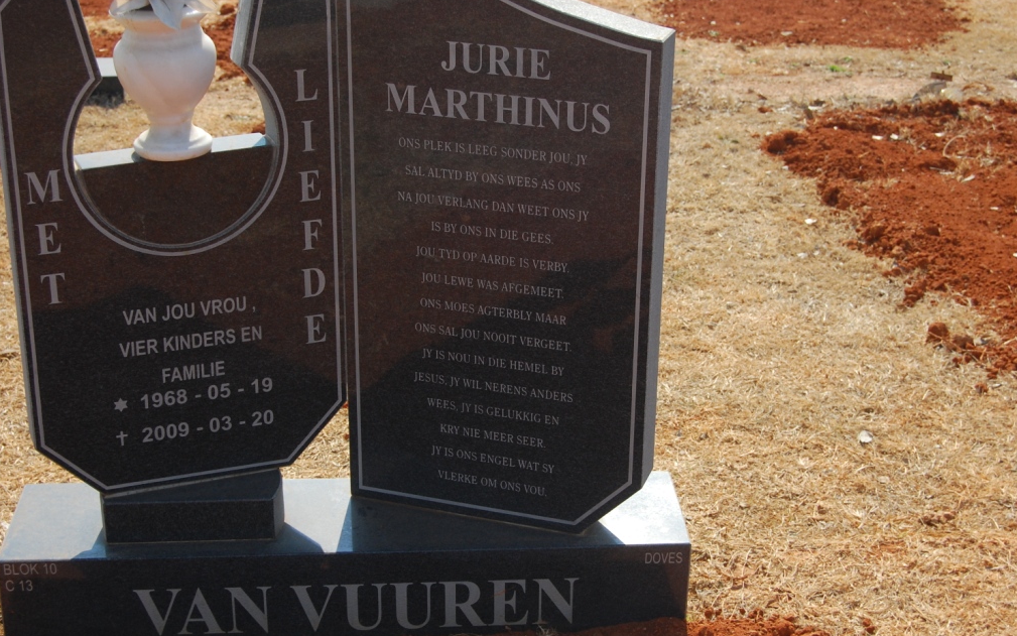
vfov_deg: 21.0
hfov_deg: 33.0
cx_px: 503
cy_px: 330
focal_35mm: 62
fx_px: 1719
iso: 400
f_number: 7.1
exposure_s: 1/640
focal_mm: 40
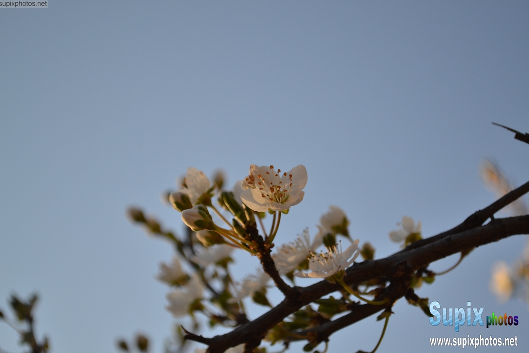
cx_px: 264
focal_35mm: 84
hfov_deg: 24.3
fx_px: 1227
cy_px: 178
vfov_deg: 16.4
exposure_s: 1/800
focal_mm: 55
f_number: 5.6
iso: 400
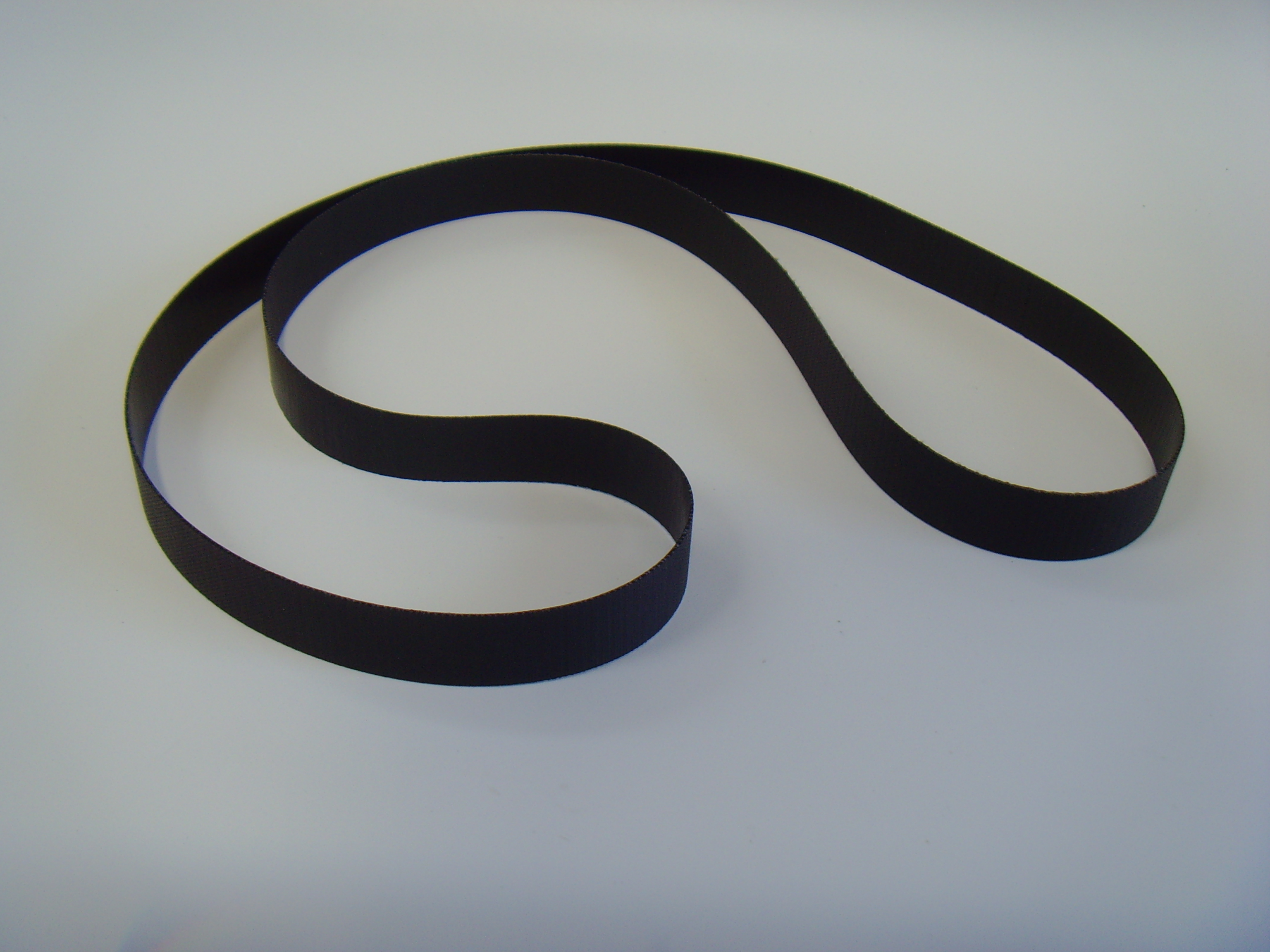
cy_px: 476
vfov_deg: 36.8
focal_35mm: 39
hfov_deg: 47.9
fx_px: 1431
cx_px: 635
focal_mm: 6.6
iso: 80
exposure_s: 1/90
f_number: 3.5
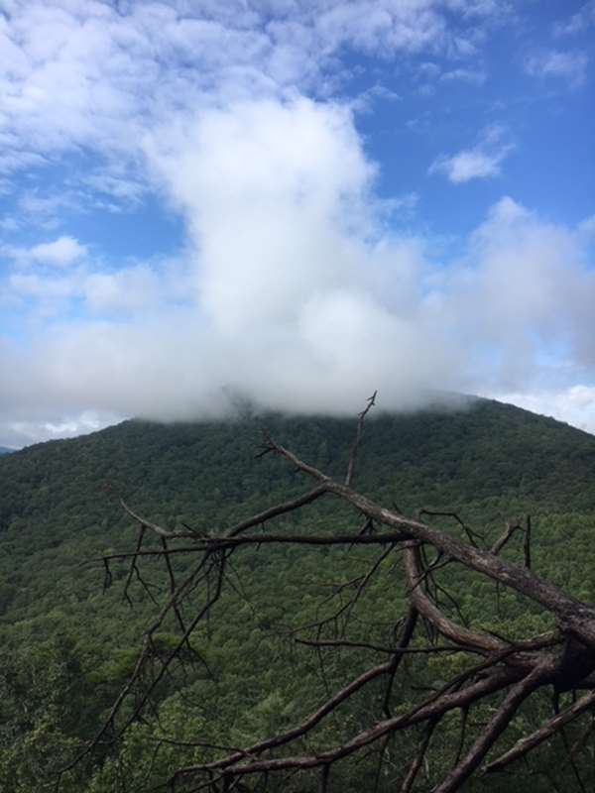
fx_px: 665
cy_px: 396
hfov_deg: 48.2
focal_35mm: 29
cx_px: 298
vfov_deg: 61.7
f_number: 2.2
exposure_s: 1/1374
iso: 25
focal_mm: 4.15
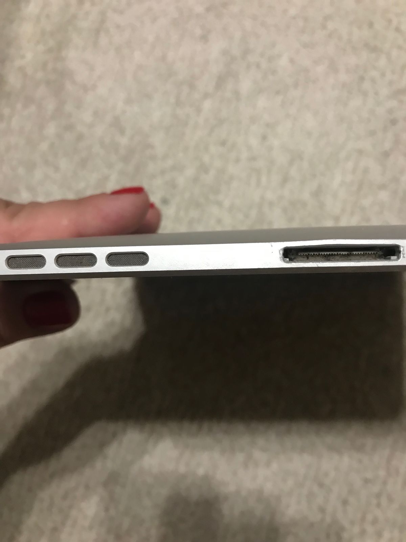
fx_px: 438
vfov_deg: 63.4
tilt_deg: -81.3
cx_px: 203
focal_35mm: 28
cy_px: 271
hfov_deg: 49.7
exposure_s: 1/17
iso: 50
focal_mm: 3.99
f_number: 1.8
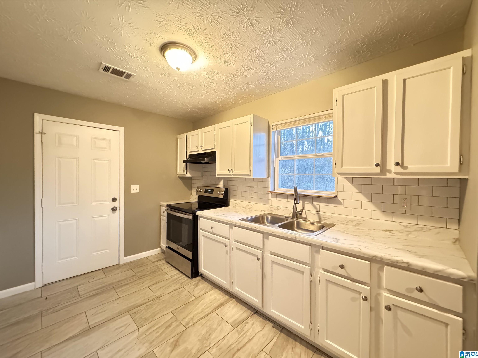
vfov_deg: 85.7
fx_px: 193
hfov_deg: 102.1
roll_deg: -0.4
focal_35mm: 14
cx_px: 239
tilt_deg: -1.3
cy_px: 179
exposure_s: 1/30
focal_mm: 2.22
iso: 2500
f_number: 2.2
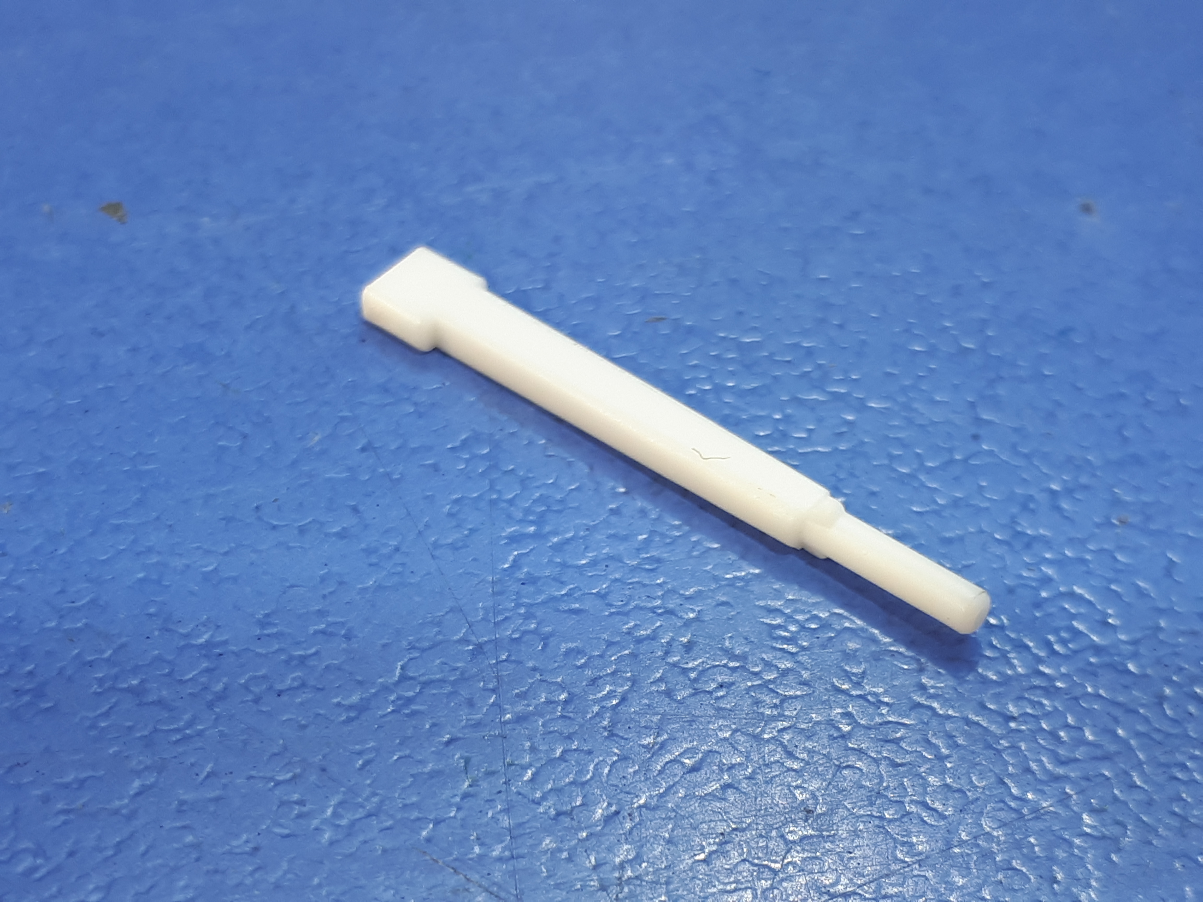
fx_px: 938
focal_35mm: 27
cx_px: 602
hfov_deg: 65.3
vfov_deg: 51.4
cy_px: 451
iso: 50
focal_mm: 3.6
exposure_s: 1/33
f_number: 1.9
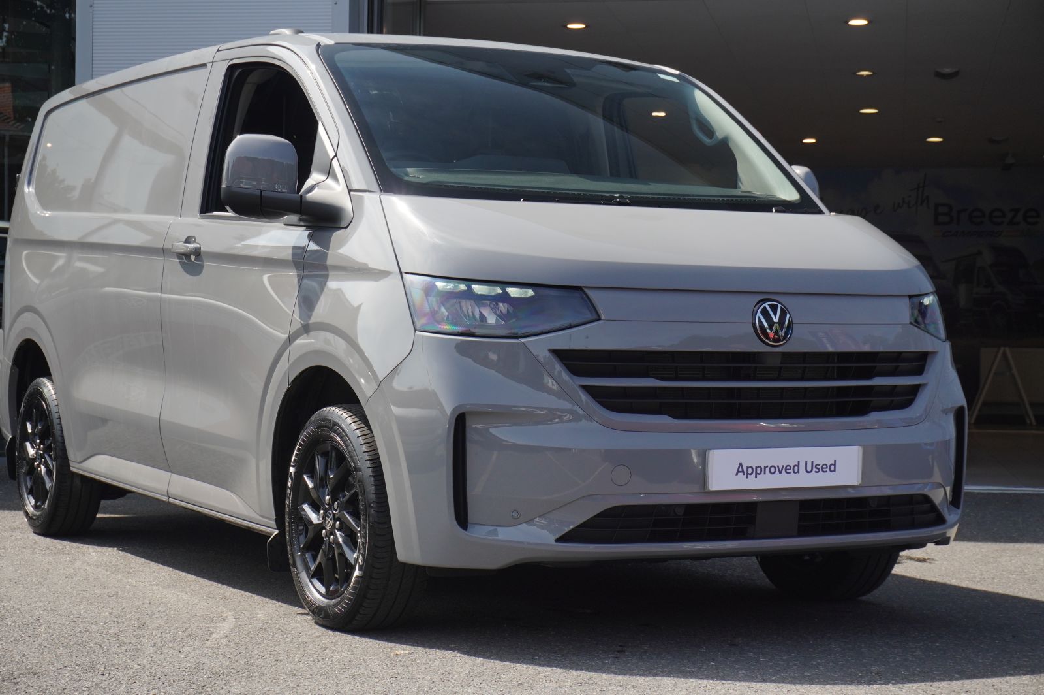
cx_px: 522
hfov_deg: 28.7
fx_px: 2043
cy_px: 348
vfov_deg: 19.3
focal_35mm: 70
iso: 400
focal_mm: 47
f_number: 6.3
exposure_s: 1/640
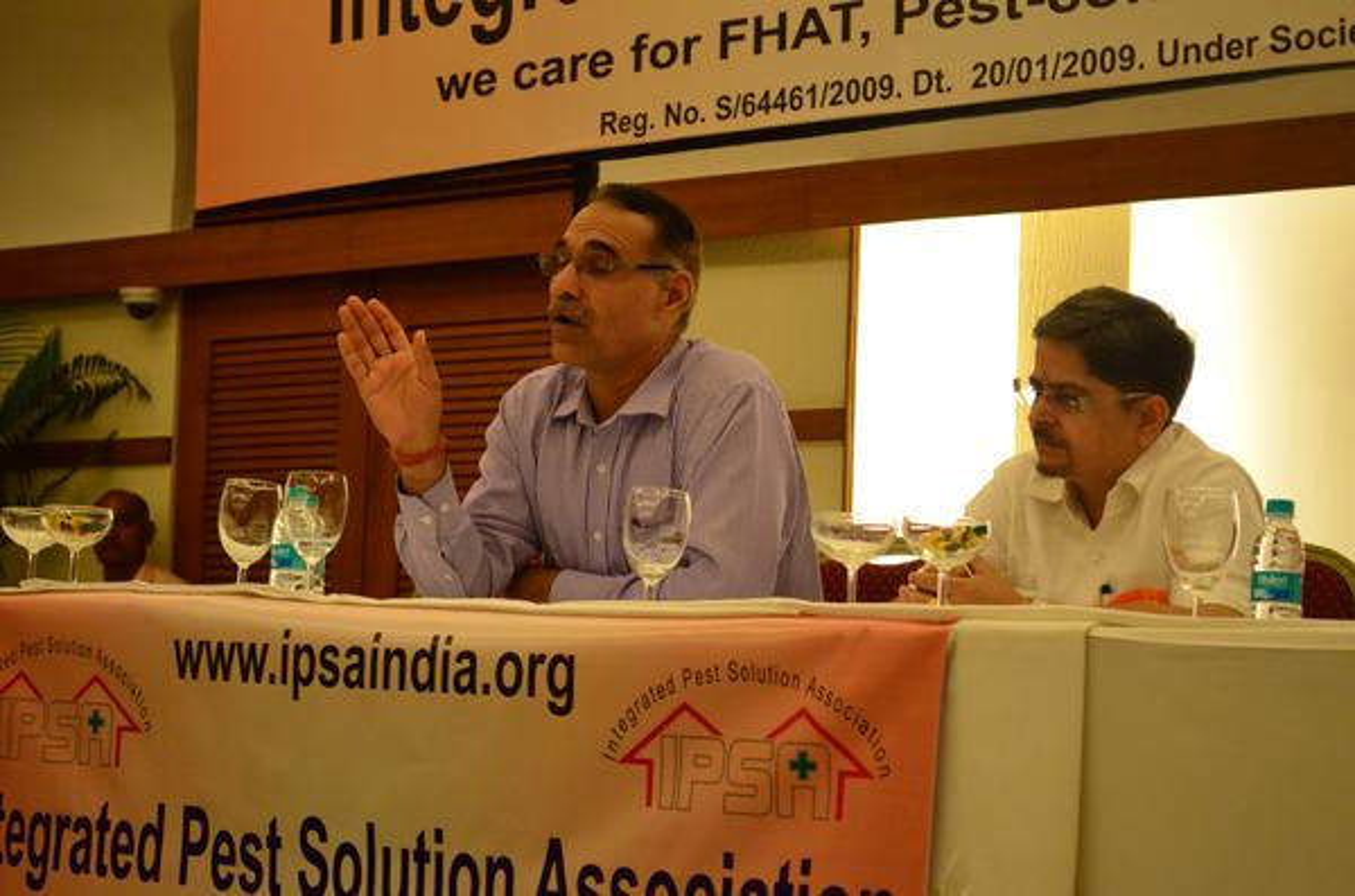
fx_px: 3098
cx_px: 678
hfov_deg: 24.7
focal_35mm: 82
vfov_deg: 16.5
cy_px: 448
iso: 2500
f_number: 5.6
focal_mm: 55
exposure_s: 1/100
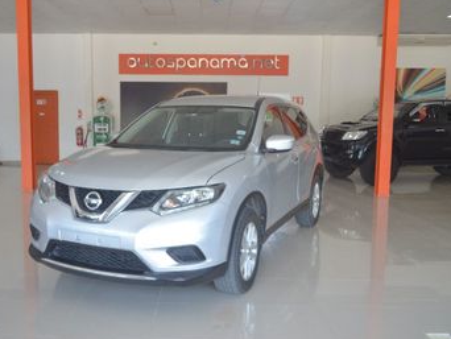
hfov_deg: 49.9
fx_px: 482
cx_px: 193
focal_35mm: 37
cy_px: 171
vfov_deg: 38.7
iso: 500
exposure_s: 1/160
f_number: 3.8
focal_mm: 22
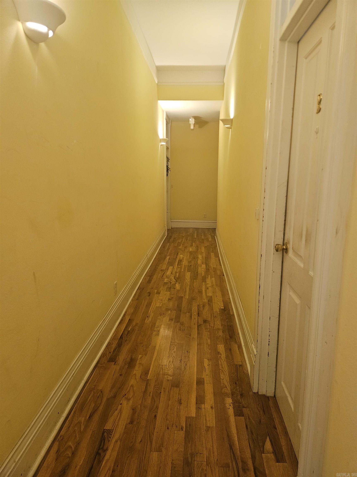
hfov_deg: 58.9
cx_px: 178
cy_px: 238
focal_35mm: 23
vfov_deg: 73.9
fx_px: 316
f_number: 1.8
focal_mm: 5.4
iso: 500
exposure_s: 1/60
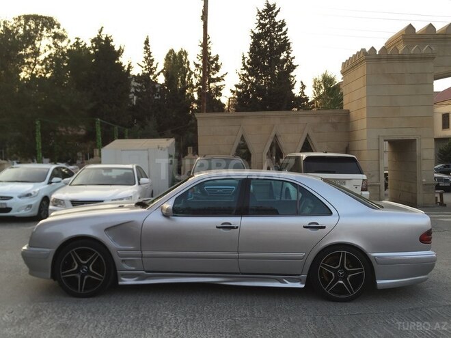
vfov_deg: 48.2
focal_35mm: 29
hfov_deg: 61.7
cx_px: 226
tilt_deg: -2.3
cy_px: 169
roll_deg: +0.8
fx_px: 378
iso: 32
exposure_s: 1/118
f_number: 2.2
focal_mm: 4.15
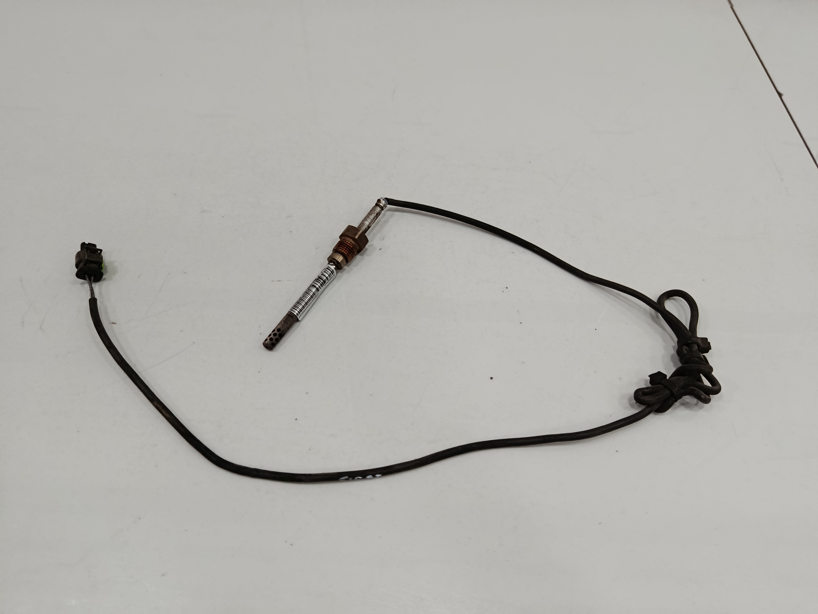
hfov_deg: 71.6
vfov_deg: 56.8
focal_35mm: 24
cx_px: 409
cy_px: 307
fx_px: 567
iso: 644
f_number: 1.7
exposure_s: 1/100
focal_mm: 5.24
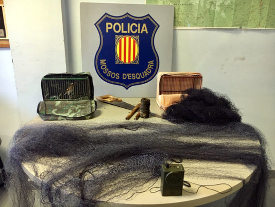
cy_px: 104
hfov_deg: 61.6
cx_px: 138
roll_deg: -0.6
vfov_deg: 48.3
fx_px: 230
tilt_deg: -19.0
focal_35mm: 29
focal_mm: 4.15
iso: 160
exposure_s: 1/33
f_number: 2.2
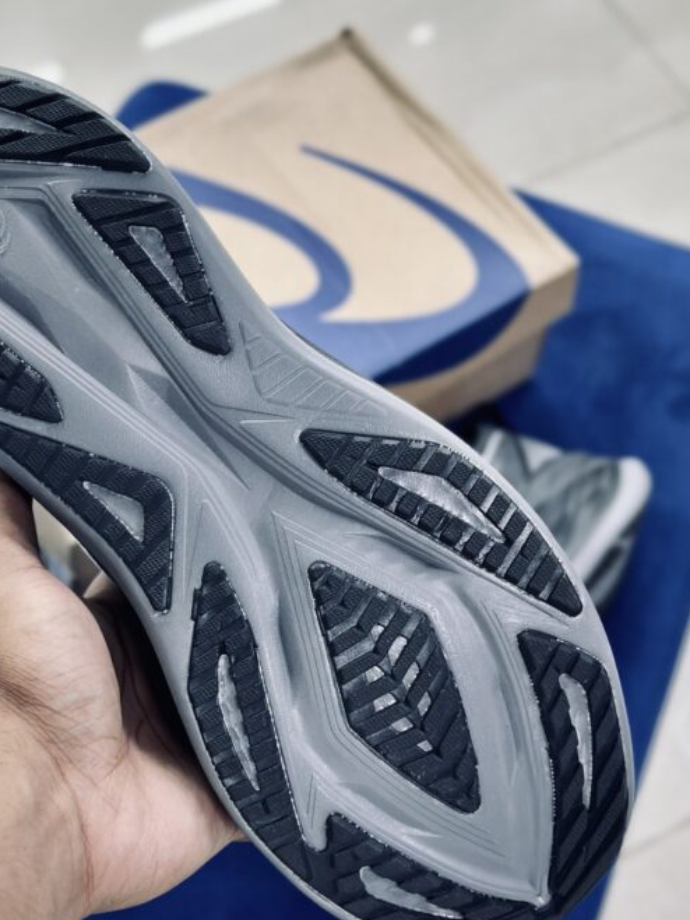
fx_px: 1808
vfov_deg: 28.5
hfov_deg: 21.5
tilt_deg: -60.0
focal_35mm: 68
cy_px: 513
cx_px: 246
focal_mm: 6.86
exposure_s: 1/100
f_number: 1.78
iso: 100
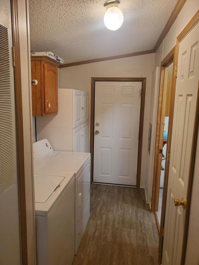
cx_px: 100
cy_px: 132
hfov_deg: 53.1
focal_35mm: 26
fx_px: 199
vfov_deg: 67.3
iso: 250
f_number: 1.5
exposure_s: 1/60
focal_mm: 4.3
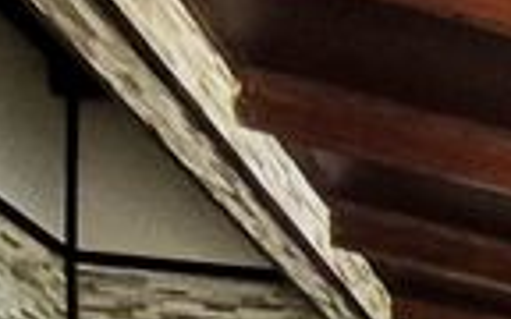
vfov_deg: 11.7
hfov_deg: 14.4
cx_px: 1235
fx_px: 1309
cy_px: 741
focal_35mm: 94
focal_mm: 1.65
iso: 200
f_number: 2.2
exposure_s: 1/50
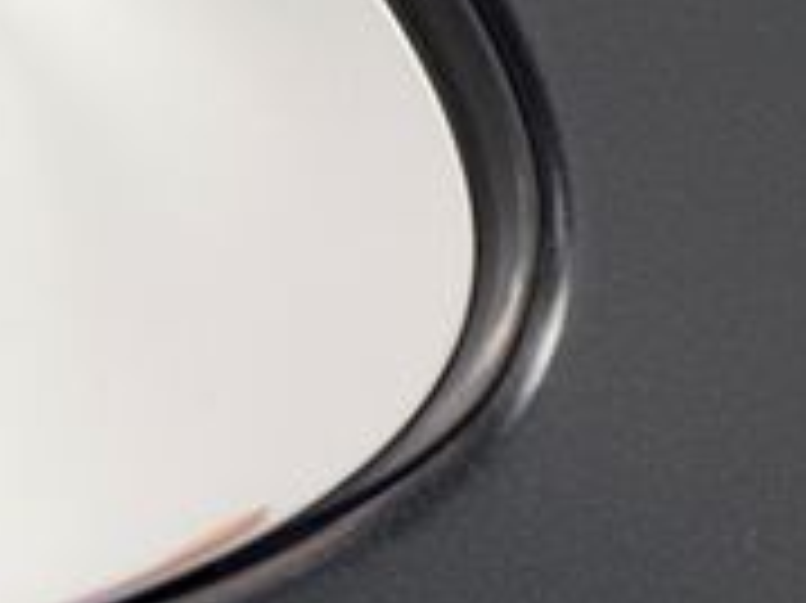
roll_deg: -3.2
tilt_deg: -5.4
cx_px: 1261
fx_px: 2001
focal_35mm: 86
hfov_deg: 19.4
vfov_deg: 15.8
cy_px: -292
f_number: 1.78
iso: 80
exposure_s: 1/120
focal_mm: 6.76
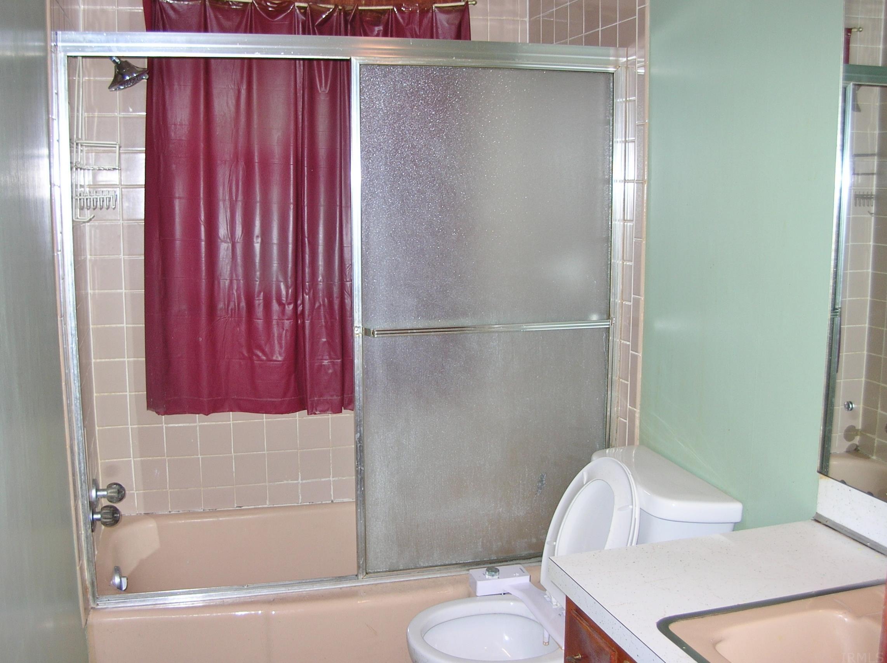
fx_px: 921
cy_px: 332
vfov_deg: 39.6
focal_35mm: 36
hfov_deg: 51.4
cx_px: 444
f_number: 2.7
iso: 50
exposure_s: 1/60.1
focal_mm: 6
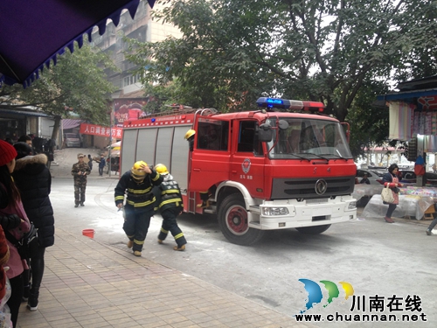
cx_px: 218
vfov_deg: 40.7
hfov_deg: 52.6
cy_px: 164
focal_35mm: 35
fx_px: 442
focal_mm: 4.28
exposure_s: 1/60
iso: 64
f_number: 2.4
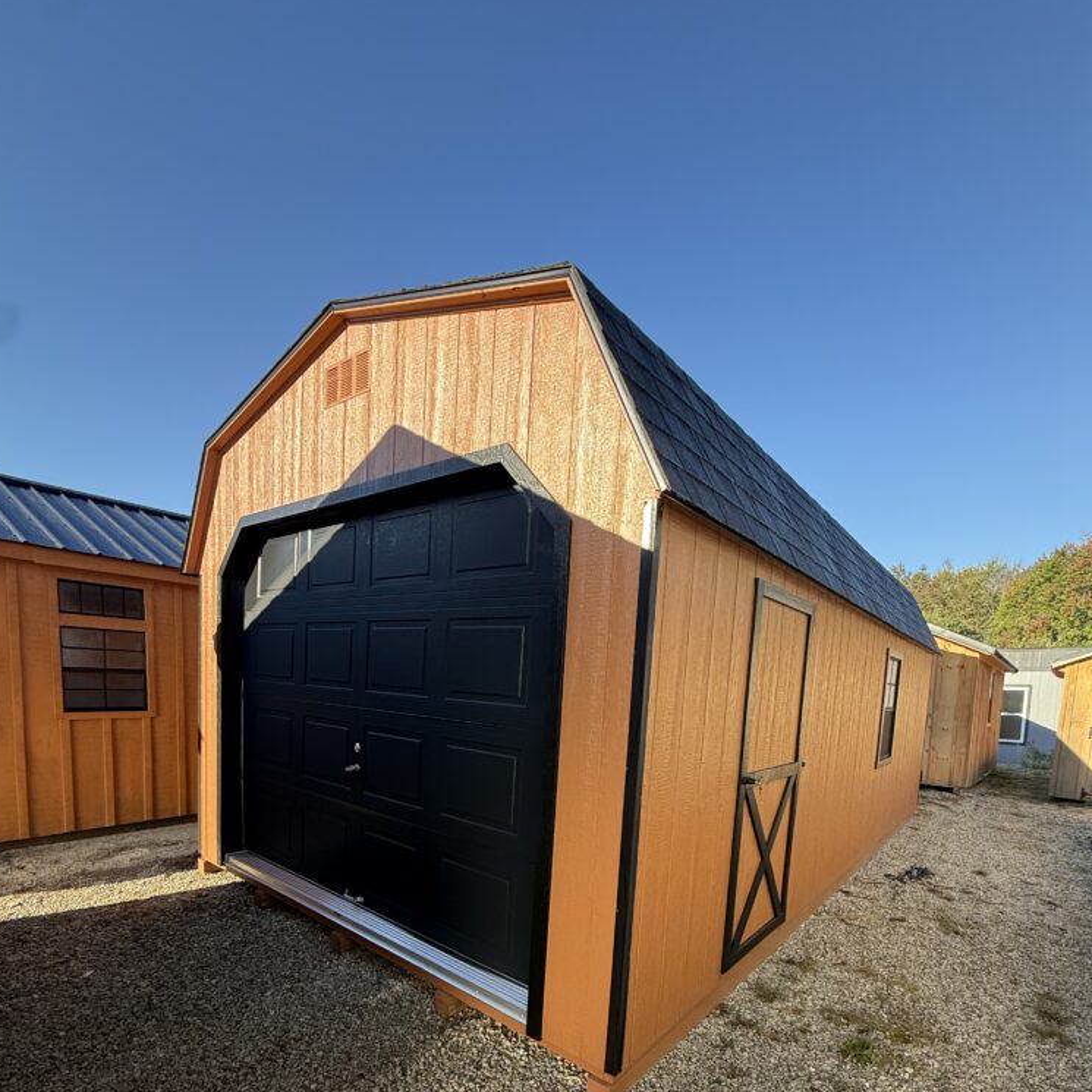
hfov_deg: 84.0
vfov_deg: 80.7
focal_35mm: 17
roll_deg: +0.0
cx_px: 541
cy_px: 742
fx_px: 607
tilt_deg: -4.9
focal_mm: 2.22
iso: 64
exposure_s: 1/289
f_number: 2.2
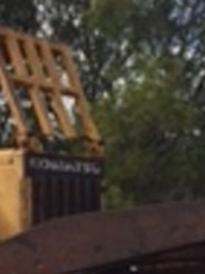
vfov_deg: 19.8
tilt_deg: +3.2
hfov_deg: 14.5
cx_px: -39
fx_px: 782
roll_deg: +1.4
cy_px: 151
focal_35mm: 99
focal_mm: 4.15
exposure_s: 1/942
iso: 32
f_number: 2.2
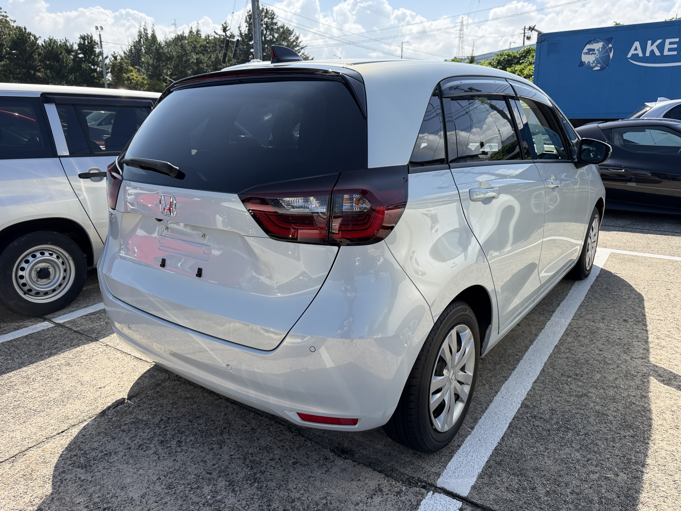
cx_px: 340
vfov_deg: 56.8
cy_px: 256
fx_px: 472
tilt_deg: -15.2
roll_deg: -1.9
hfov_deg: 71.6
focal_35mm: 24
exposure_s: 1/3953
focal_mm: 6.76
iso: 100
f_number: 1.78
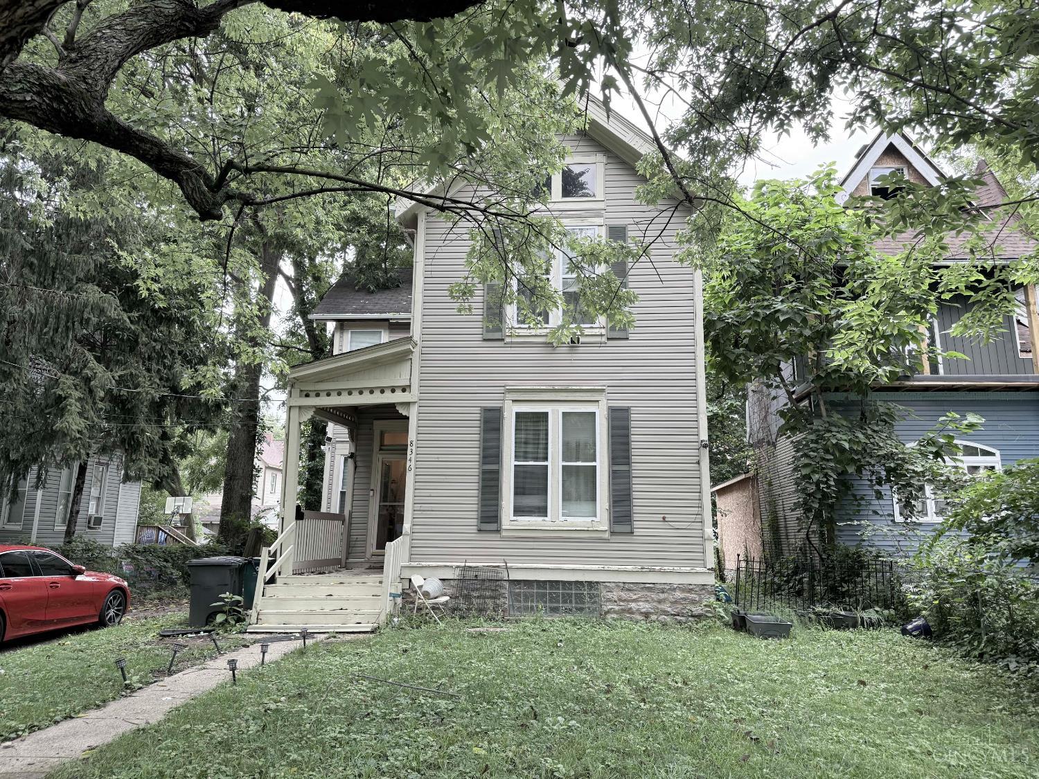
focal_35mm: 24
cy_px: 390
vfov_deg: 56.8
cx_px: 520
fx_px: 720
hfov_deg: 71.6
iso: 100
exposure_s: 1/450
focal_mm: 6.76
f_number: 1.78
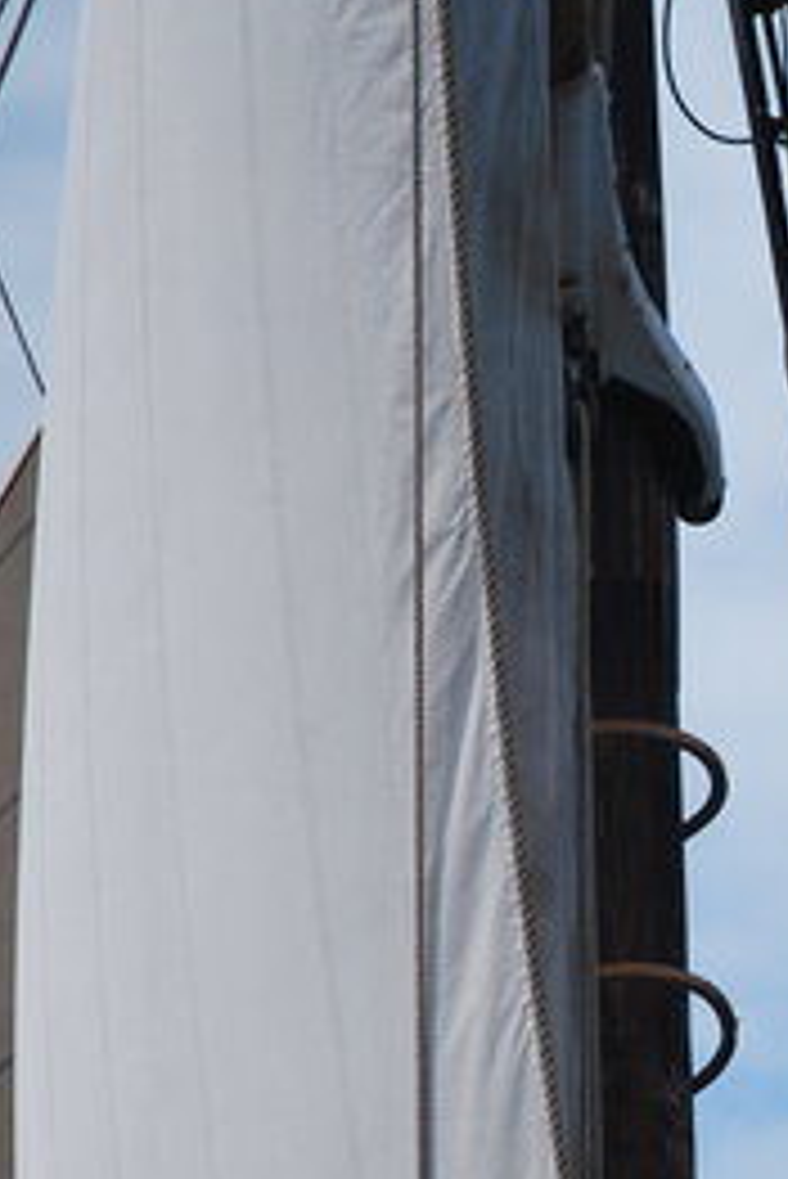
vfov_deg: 3.5
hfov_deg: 2.4
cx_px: 1054
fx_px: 19061
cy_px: 850
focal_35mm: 581
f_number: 5.3
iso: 200
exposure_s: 1/2000
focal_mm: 145
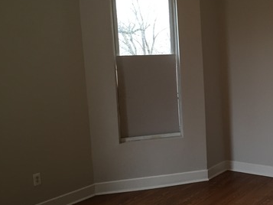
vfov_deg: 28.0
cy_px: 99
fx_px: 410
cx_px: 240
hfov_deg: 34.9
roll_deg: +1.5
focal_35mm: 52
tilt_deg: -6.3
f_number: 2.2
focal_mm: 4.15
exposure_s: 1/30
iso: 40
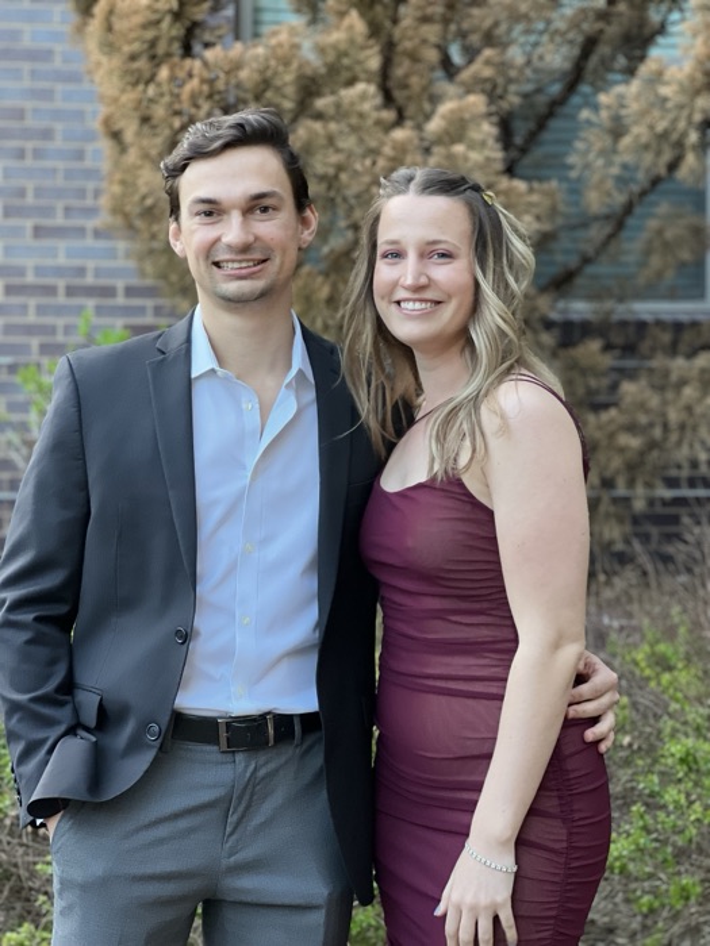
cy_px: 473
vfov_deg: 25.3
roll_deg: -0.2
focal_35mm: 77
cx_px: 355
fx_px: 2106
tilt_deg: -1.1
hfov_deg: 19.1
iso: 250
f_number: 2.8
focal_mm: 9
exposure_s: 1/91
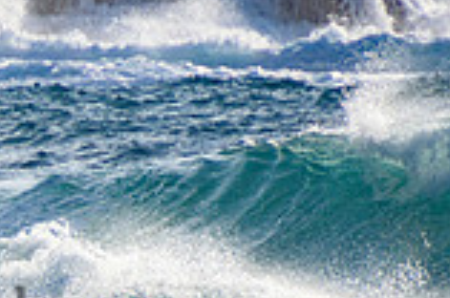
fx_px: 27731
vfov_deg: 0.6
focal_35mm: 2223
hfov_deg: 0.9
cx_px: -278
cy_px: 271
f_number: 5.6
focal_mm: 400
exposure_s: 1/2000
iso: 250
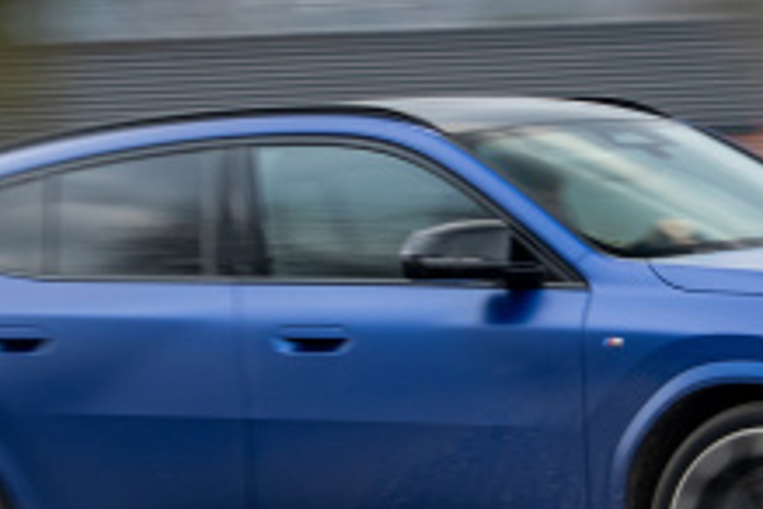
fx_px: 8138
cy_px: 146
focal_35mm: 384
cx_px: 547
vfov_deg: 3.6
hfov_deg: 5.4
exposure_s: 1/50
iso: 160
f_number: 5
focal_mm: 70
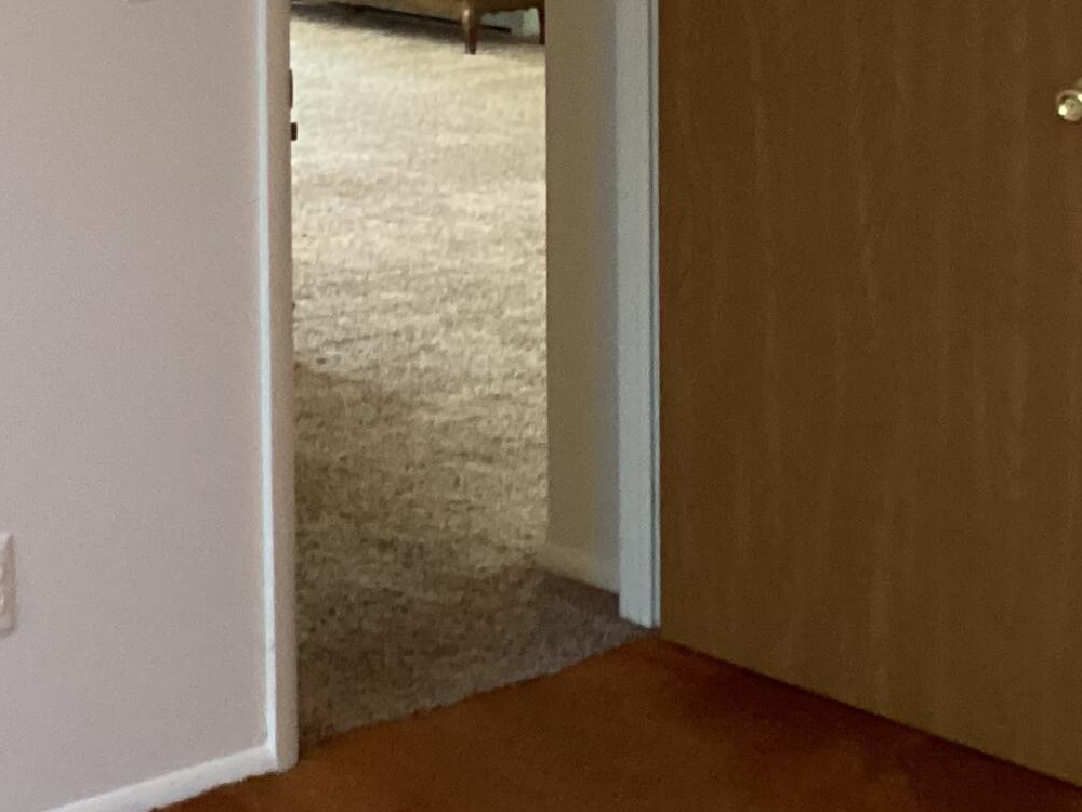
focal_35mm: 93
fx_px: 2907
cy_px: -246
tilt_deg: -3.7
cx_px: -179
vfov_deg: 15.2
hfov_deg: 19.9
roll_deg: +1.6
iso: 400
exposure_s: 1/25
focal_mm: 3.3
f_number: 2.4
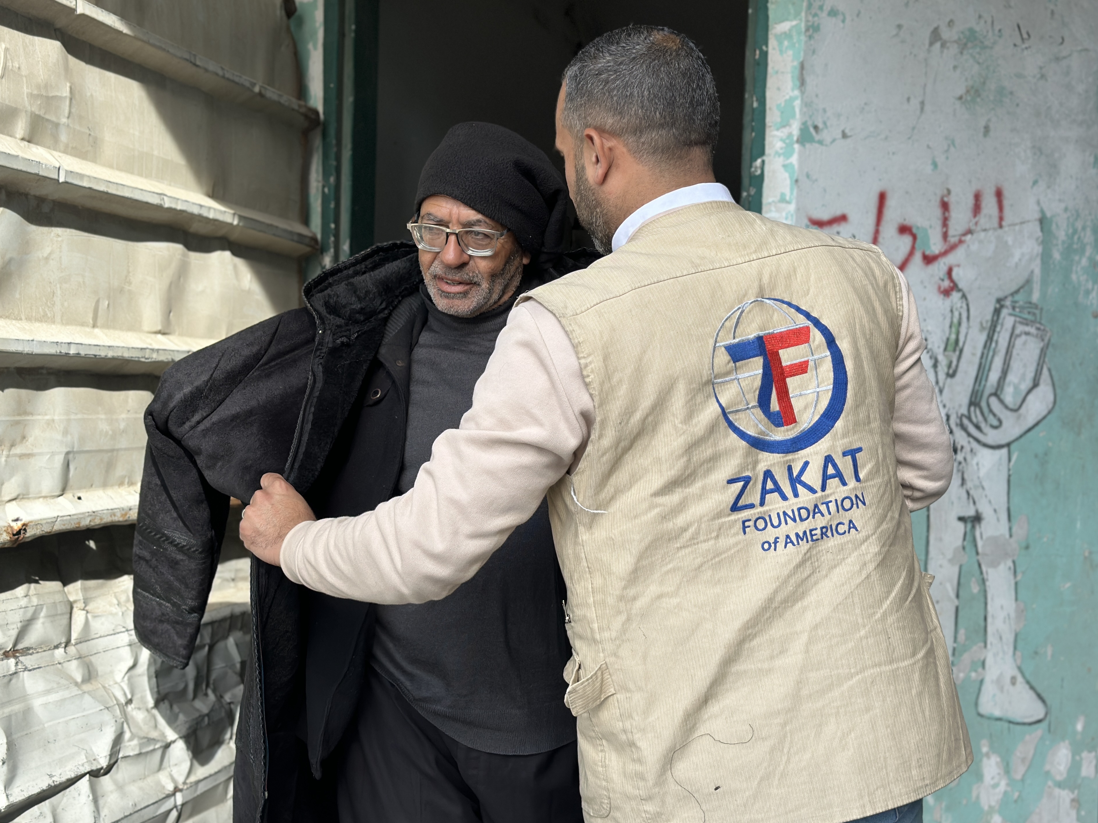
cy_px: 418
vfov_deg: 28.6
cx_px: 534
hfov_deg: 37.5
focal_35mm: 51
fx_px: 1618
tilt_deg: -1.9
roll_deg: -1.3
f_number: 1.78
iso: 80
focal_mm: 6.86
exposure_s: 1/1085
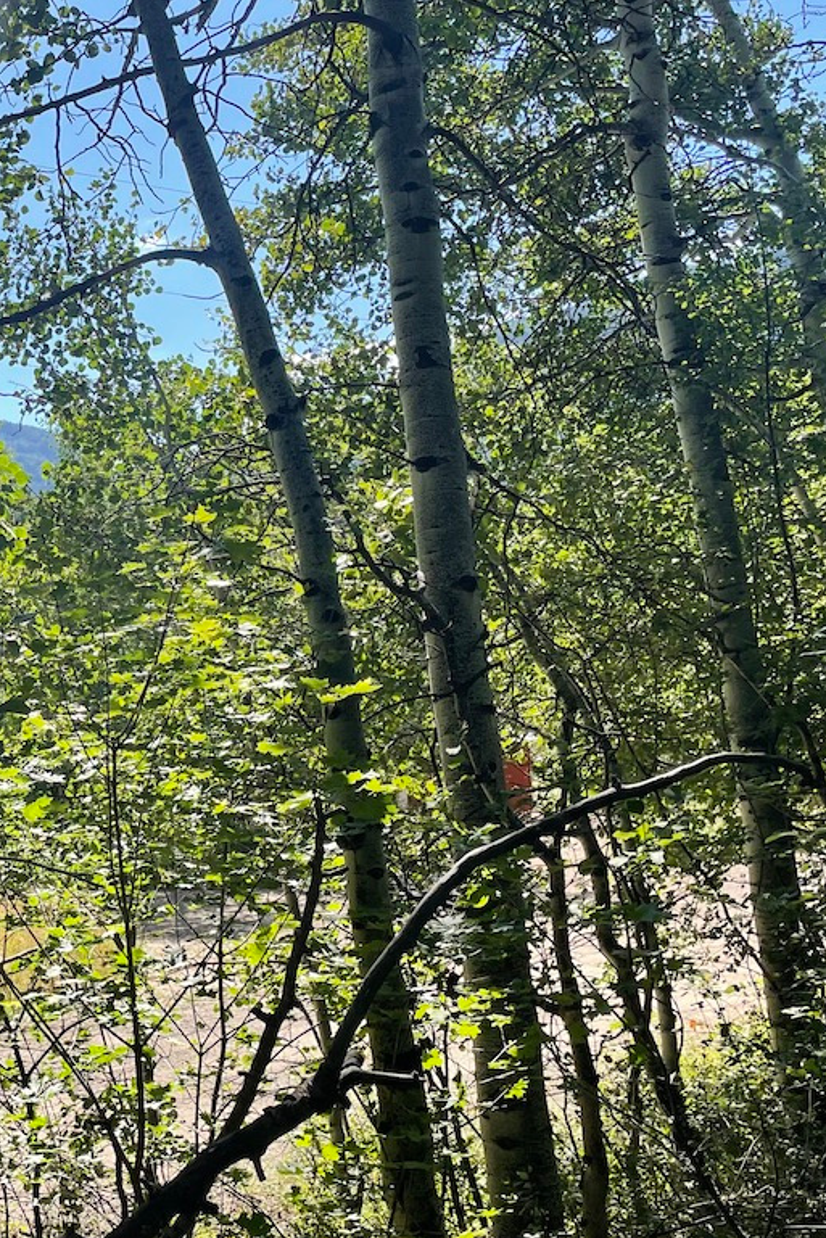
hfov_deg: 27.7
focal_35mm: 45
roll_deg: +2.3
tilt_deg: +2.3
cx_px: -42
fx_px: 1548
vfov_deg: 43.6
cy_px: 567
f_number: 1.6
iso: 32
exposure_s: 1/1033
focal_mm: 4.2
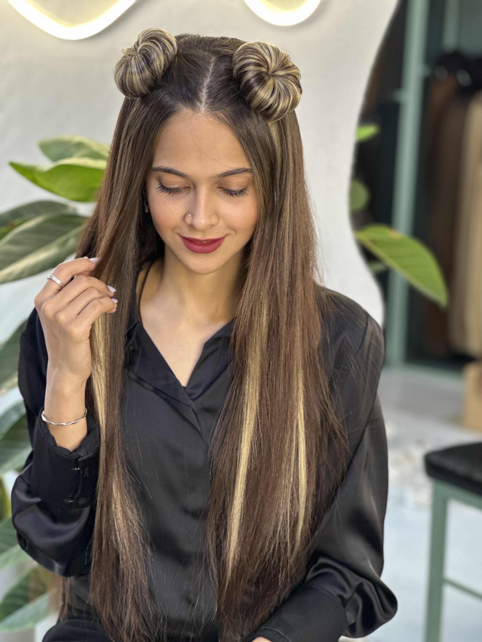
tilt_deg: -10.8
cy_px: 321
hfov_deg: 19.1
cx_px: 241
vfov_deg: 25.3
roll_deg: -2.1
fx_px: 1430
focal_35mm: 77
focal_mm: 9
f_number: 2.8
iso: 160
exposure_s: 1/33
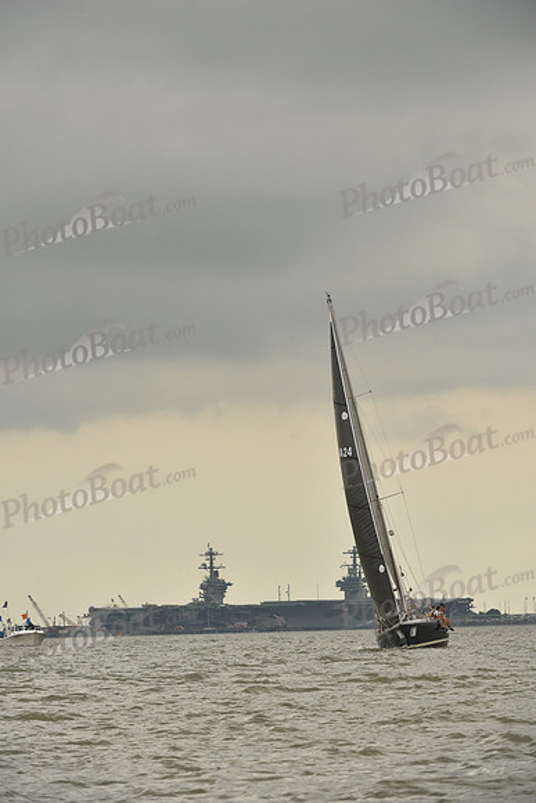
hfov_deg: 5.3
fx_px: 5803
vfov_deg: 7.9
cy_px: 402
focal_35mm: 260
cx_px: 268
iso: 400
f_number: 10
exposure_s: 1/800
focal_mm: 260
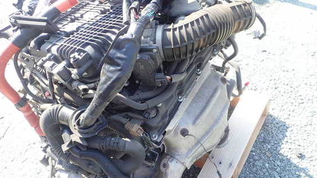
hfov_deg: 66.1
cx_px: 164
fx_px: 244
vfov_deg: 40.2
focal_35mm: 29
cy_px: 91
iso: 100
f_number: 2.8
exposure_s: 1/160
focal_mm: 4.5
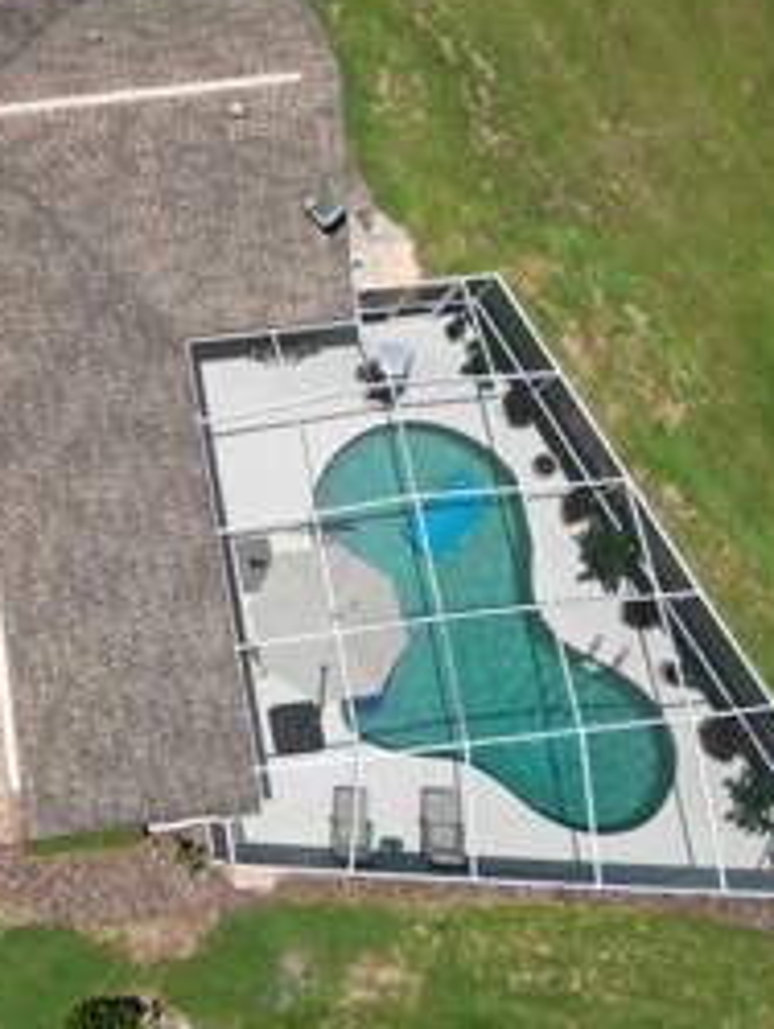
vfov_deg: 41.0
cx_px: 37
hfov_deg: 29.8
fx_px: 1369
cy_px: 420
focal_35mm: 46
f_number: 1.7
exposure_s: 1/4000
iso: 120
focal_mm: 6.72
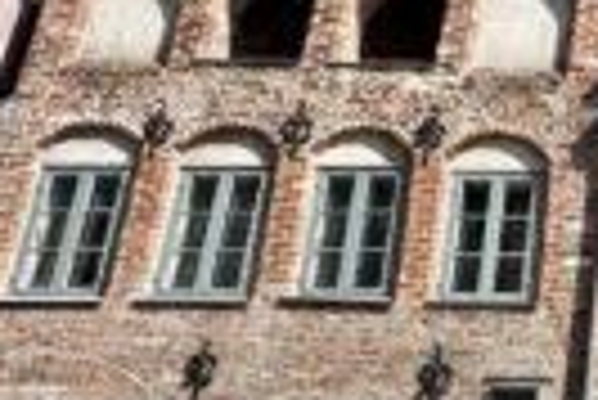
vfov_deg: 21.0
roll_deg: +0.3
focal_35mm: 64
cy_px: 333
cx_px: 913
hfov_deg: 24.1
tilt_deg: +18.8
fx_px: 1064
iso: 50
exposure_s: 1/1575
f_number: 2.2
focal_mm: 2.22
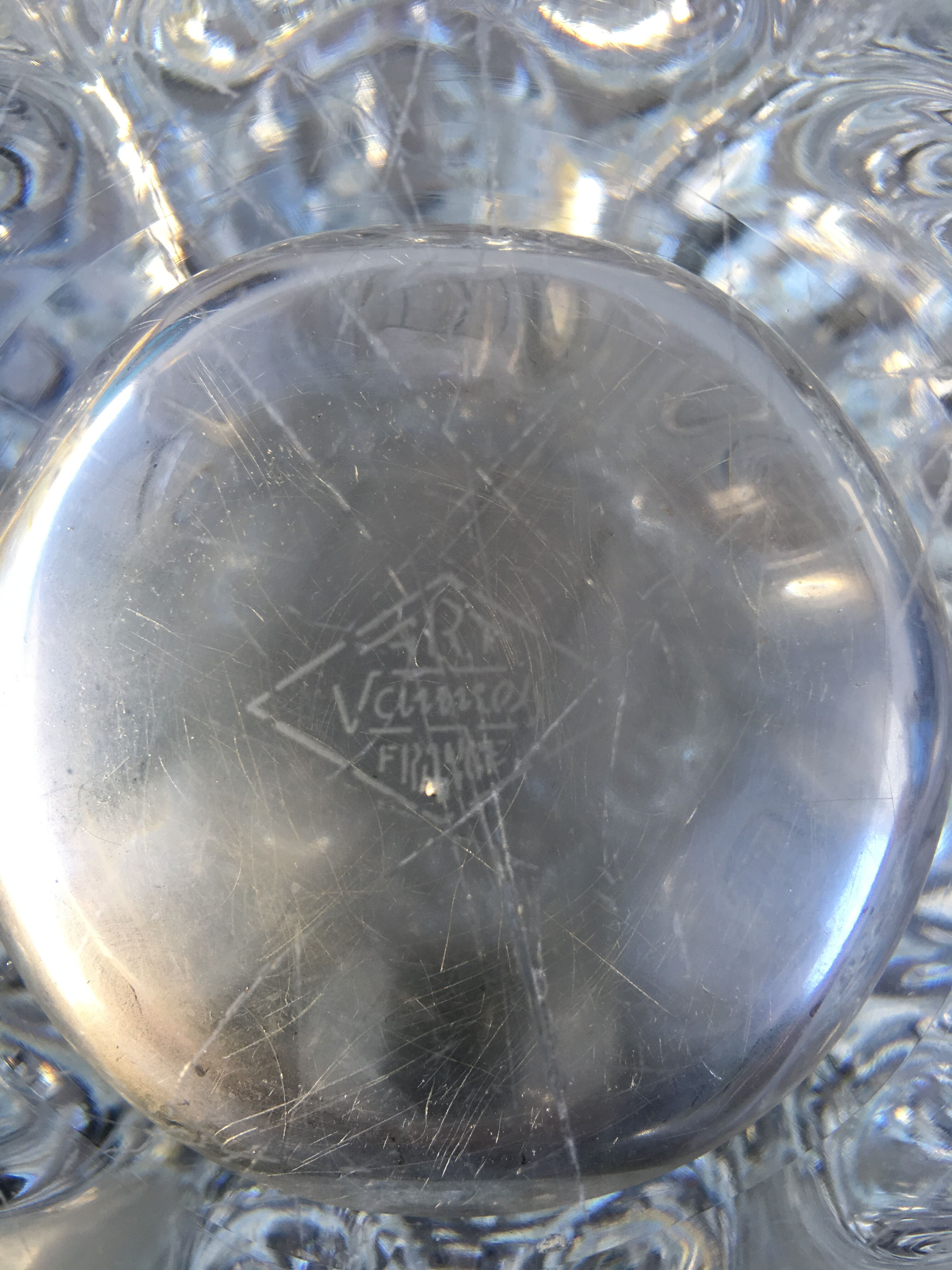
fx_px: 1063
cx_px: 476
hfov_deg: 48.2
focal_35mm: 29
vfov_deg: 61.7
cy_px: 635
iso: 32
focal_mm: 4.15
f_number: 2.2
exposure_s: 1/100
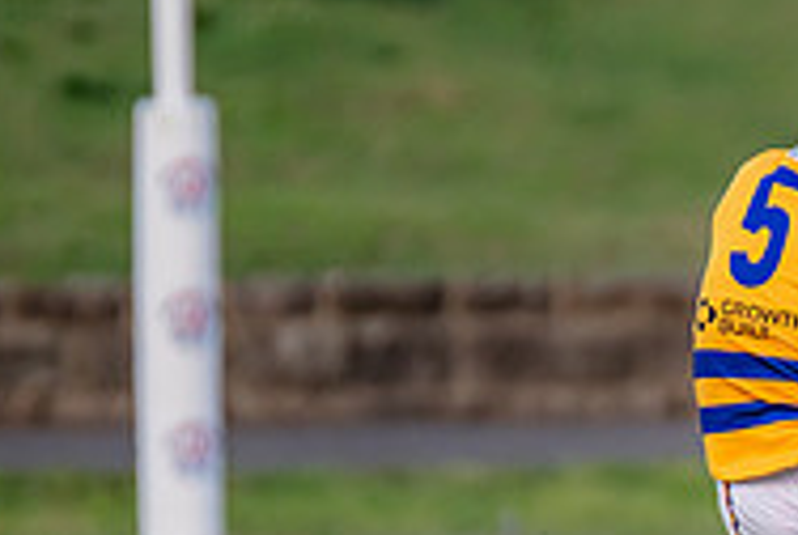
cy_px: 382
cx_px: 954
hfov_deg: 1.3
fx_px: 35011
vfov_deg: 0.9
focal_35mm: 1577
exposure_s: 1/1250
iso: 1250
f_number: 4
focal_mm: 420
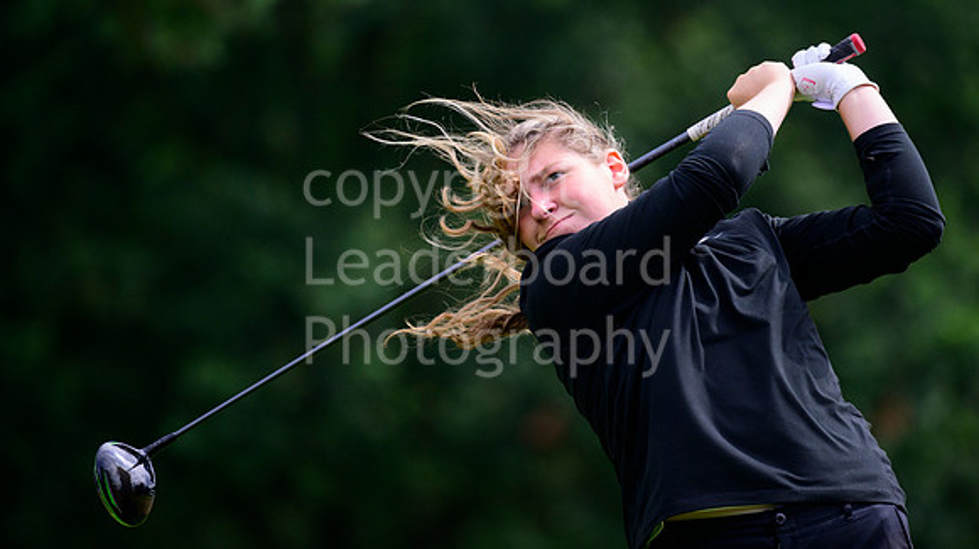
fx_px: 11604
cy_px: 201
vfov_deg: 2.7
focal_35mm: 447
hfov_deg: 4.8
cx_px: 522
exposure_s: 1/2500
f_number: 5.6
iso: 1250
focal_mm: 400
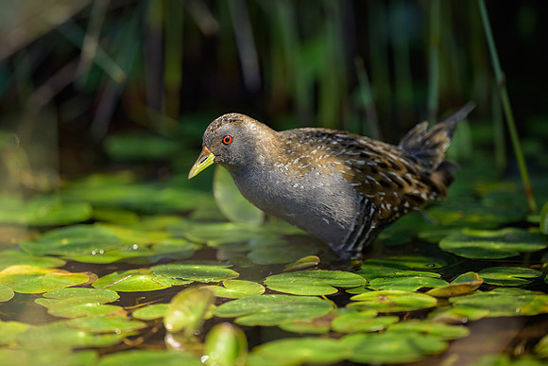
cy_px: 155
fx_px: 8479
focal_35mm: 557
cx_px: 268
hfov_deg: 3.7
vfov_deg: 2.5
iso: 720
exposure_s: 1/3200
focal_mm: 400
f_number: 2.8
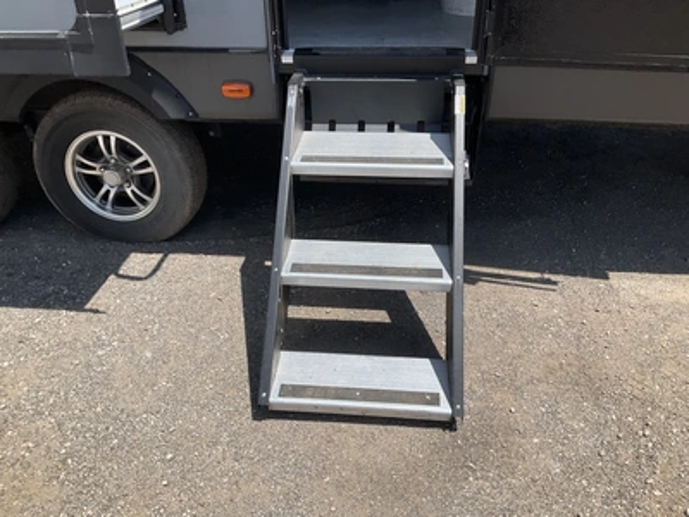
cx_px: 344
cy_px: 258
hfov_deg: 61.7
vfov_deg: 48.2
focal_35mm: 29
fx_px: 577
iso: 25
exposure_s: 1/1577
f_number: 1.8
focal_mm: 3
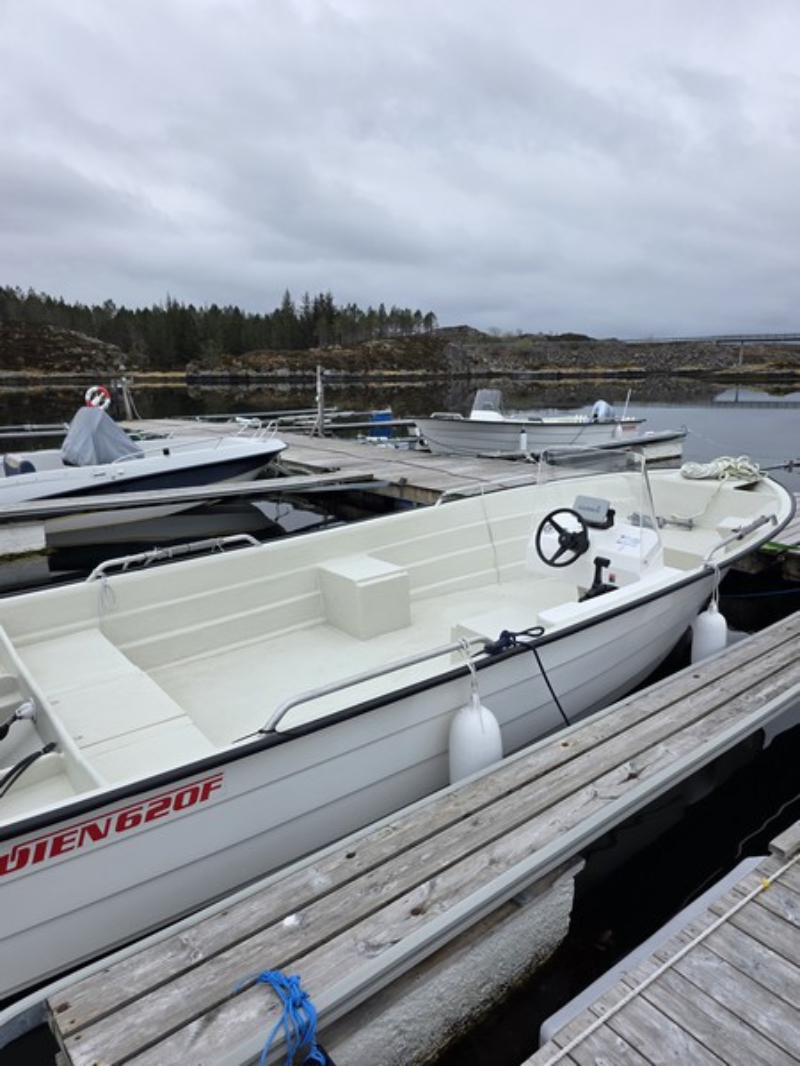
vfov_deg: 73.9
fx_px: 709
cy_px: 533
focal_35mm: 23
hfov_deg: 58.9
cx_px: 400
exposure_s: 1/2180
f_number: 1.7
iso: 80
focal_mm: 6.3
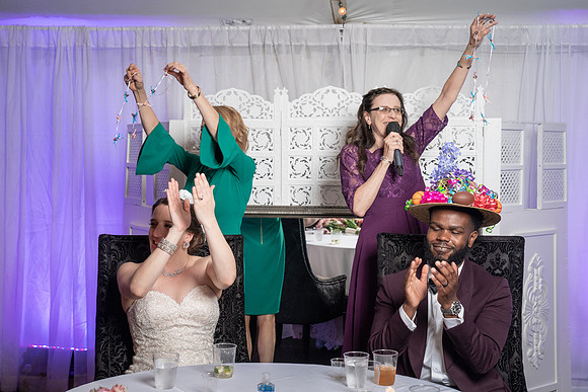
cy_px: 190
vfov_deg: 24.3
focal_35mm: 56
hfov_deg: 35.7
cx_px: 304
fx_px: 912
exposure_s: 1/200
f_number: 5.6
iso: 1600
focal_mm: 52
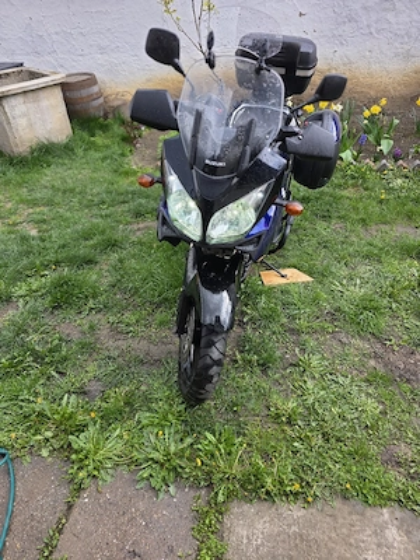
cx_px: 210
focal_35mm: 23
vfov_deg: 73.9
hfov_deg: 58.9
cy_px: 280
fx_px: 372
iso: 32
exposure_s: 1/101
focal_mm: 6.3
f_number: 1.7
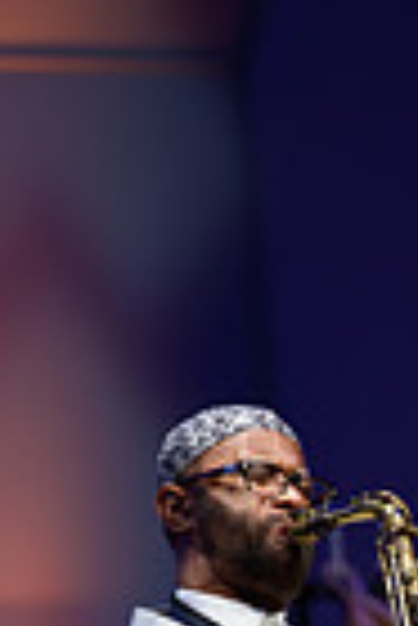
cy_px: 842
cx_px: 396
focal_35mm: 388
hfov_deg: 3.5
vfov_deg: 5.3
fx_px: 6740
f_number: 2.8
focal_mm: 120
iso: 800
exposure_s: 1/640
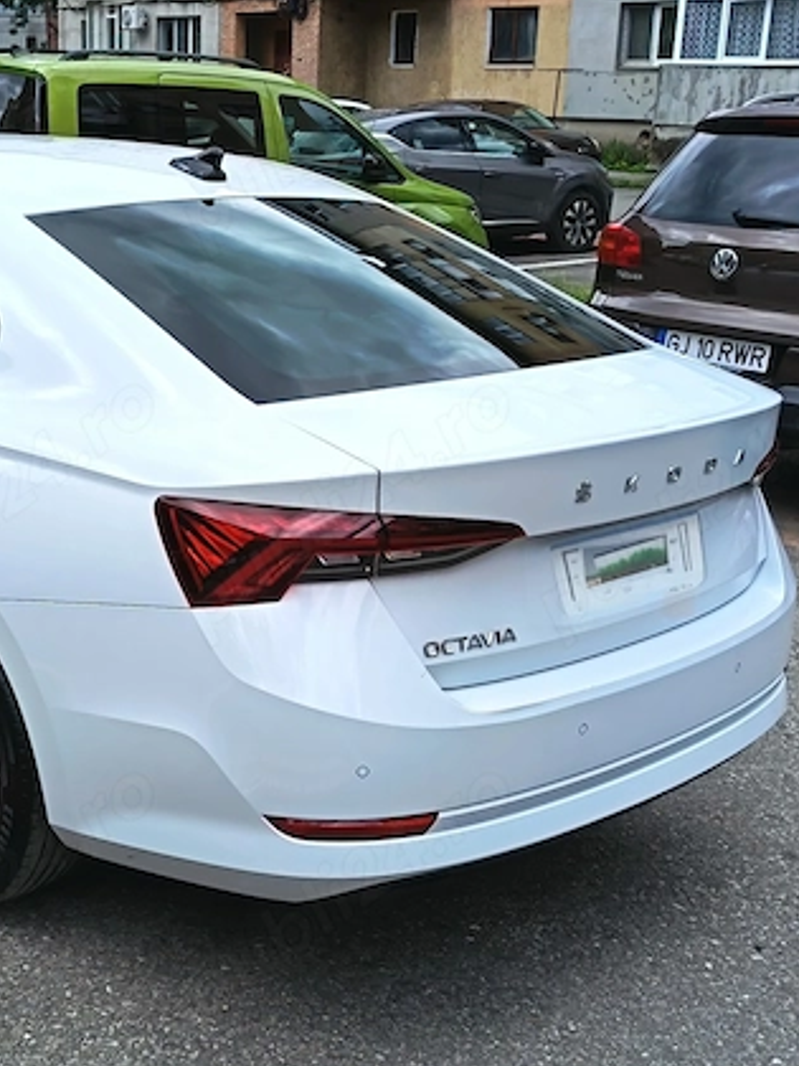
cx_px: 167
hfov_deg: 28.5
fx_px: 1539
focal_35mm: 50
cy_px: 533
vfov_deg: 38.2
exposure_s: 1/357
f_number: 1.75
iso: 100
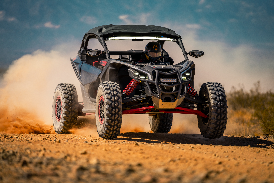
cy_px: 92
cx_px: 137
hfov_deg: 10.3
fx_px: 1522
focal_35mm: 200
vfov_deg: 6.9
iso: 100
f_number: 2.8
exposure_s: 1/3200
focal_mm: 200
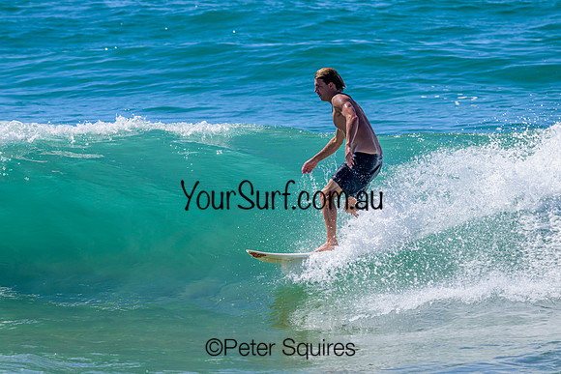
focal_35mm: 410
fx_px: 6390
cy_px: 187
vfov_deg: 3.4
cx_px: 280
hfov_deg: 5.0
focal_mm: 410
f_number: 11
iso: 1100
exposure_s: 1/2000
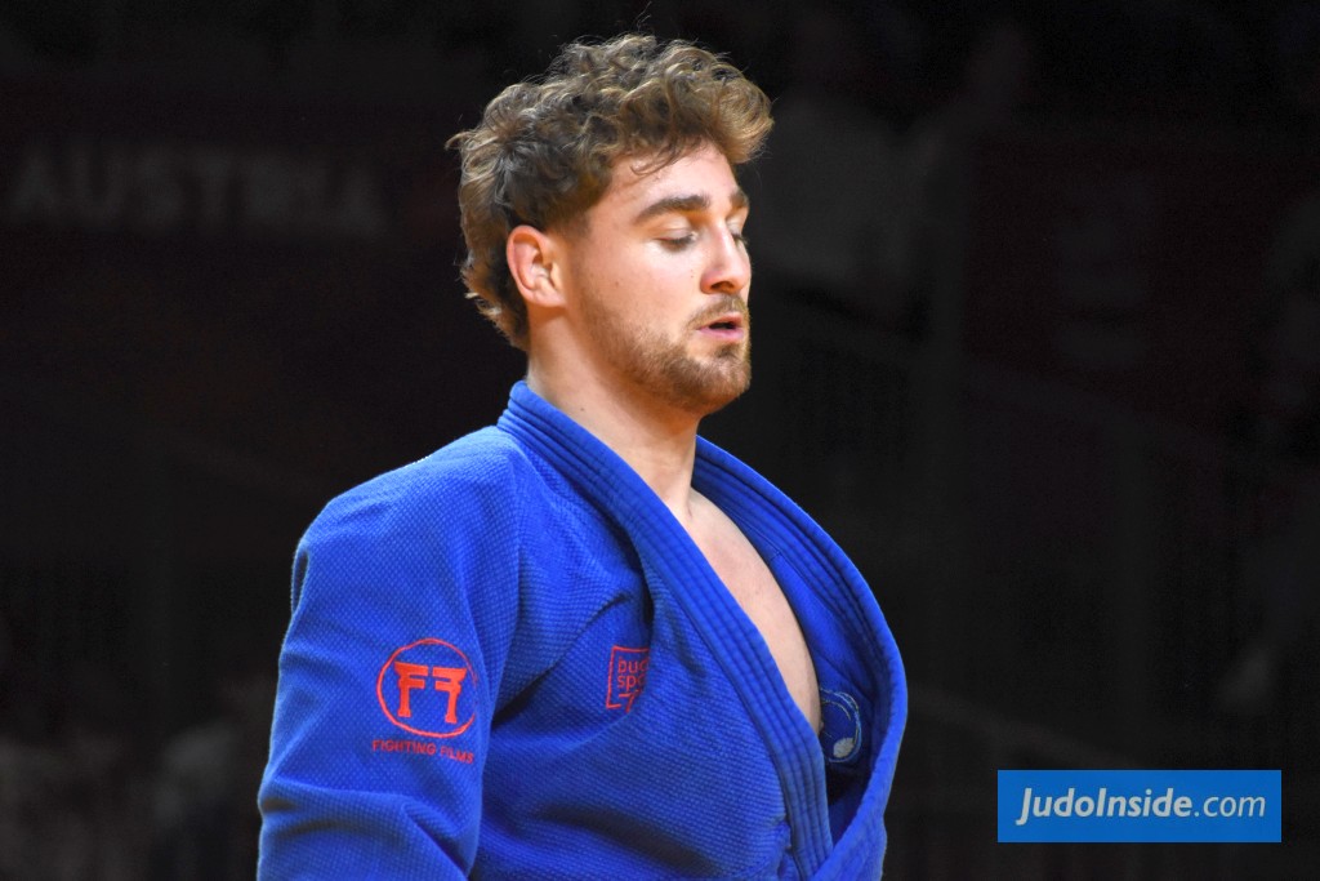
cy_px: 440
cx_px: 660
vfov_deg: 3.1
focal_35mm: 450
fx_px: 16501
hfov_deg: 4.6
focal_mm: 300
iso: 3200
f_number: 7.1
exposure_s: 1/500
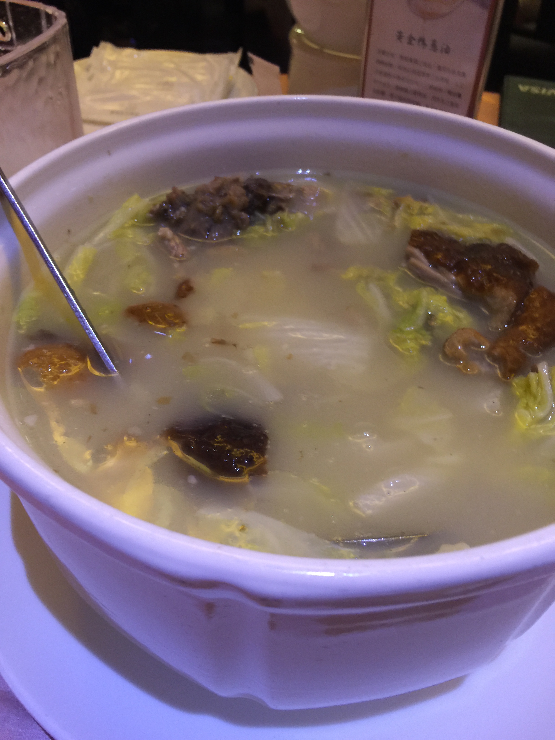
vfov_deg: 61.7
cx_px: 278
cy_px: 370
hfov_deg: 48.2
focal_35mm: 29
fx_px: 620
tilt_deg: -45.8
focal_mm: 4.15
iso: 64
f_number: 2.2
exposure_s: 1/4
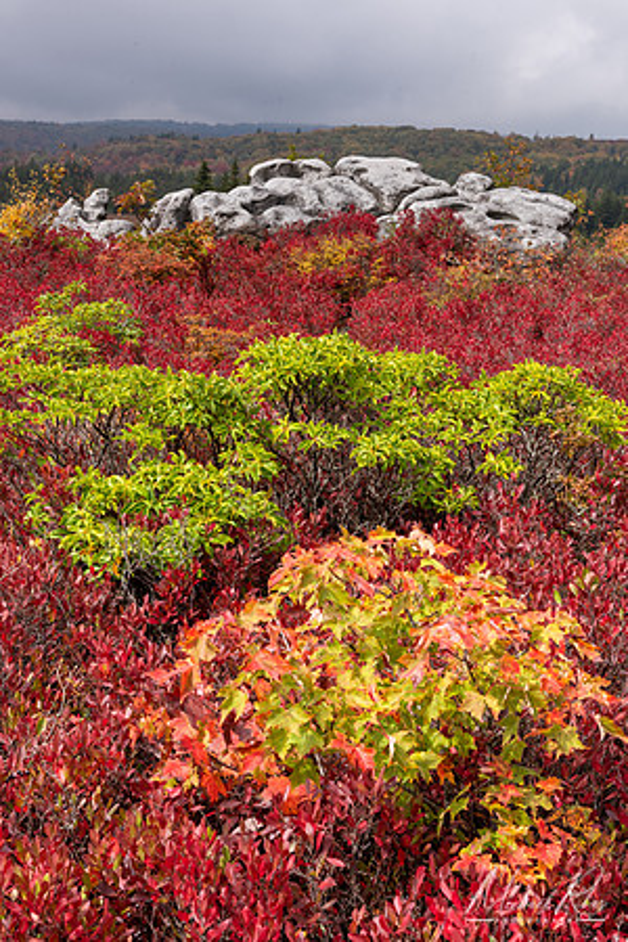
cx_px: 314
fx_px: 1518
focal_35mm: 58
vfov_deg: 34.5
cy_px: 471
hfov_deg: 23.4
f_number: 13
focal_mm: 58
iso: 200
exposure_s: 1/160
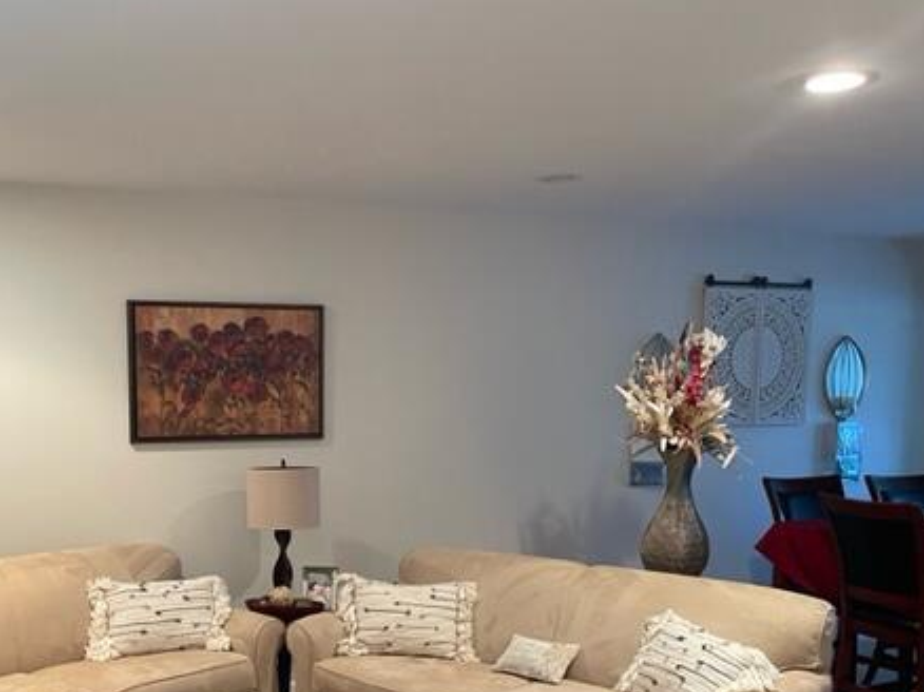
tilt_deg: -7.5
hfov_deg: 48.1
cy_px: 485
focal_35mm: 38
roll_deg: -0.3
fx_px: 1014
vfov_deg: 37.1
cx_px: 297
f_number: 1.6
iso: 400
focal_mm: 5.1
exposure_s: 1/60
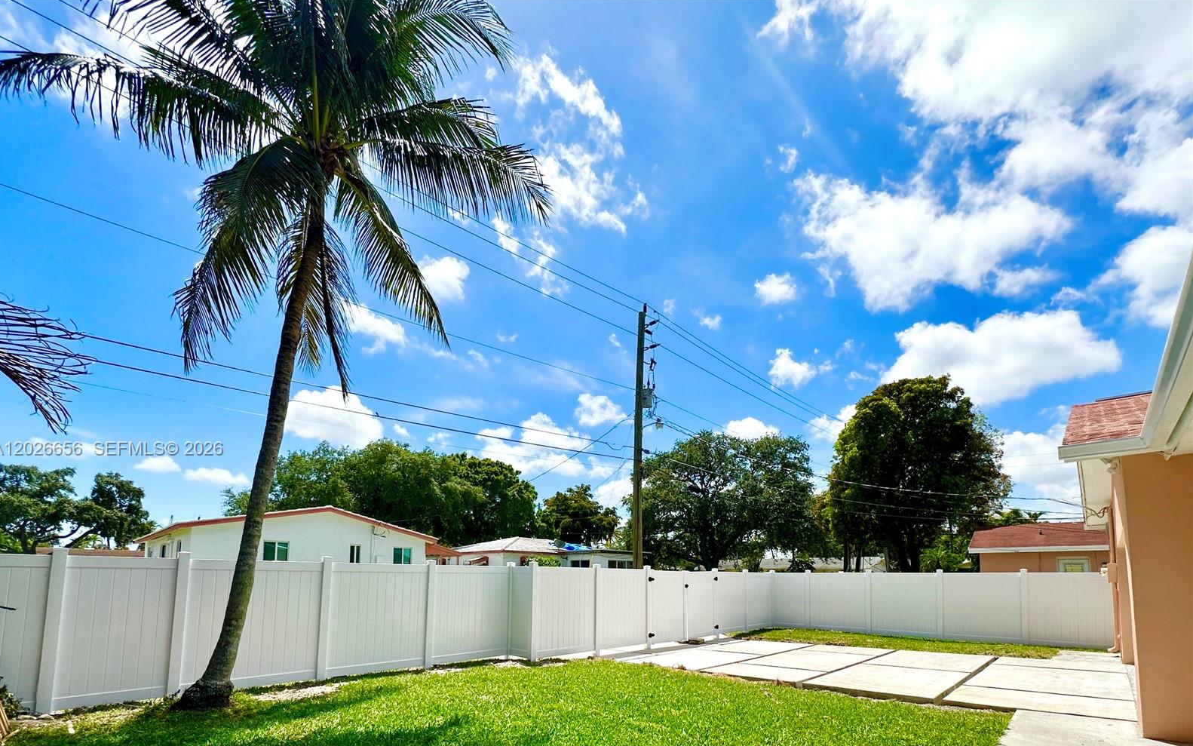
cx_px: 591
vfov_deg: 73.9
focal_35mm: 15
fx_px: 488
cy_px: 450
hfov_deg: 101.5
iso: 50
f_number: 2.2
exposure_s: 1/3861
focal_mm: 2.22
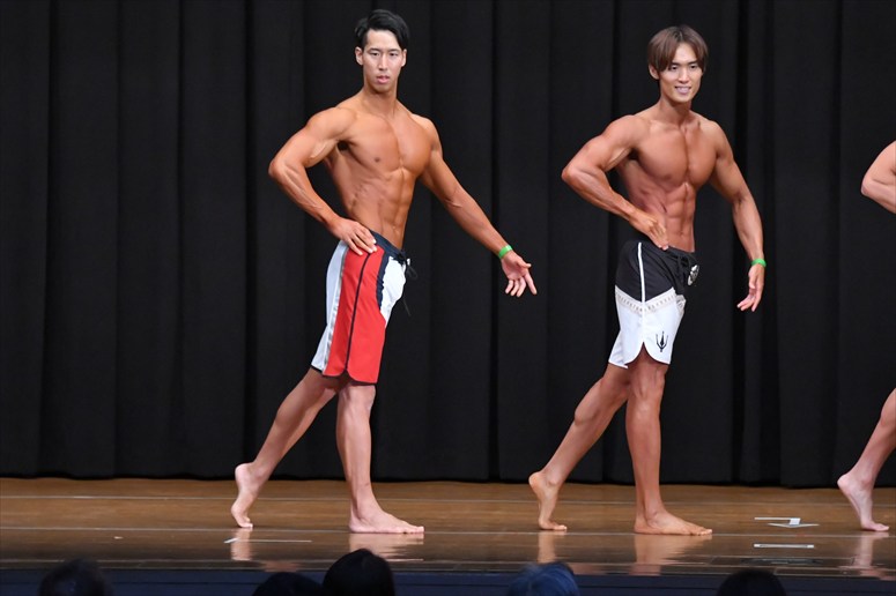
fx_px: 5398
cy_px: 298
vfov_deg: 6.3
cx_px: 448
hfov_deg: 9.5
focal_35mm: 217
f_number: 5.6
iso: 8000
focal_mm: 145
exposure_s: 1/400
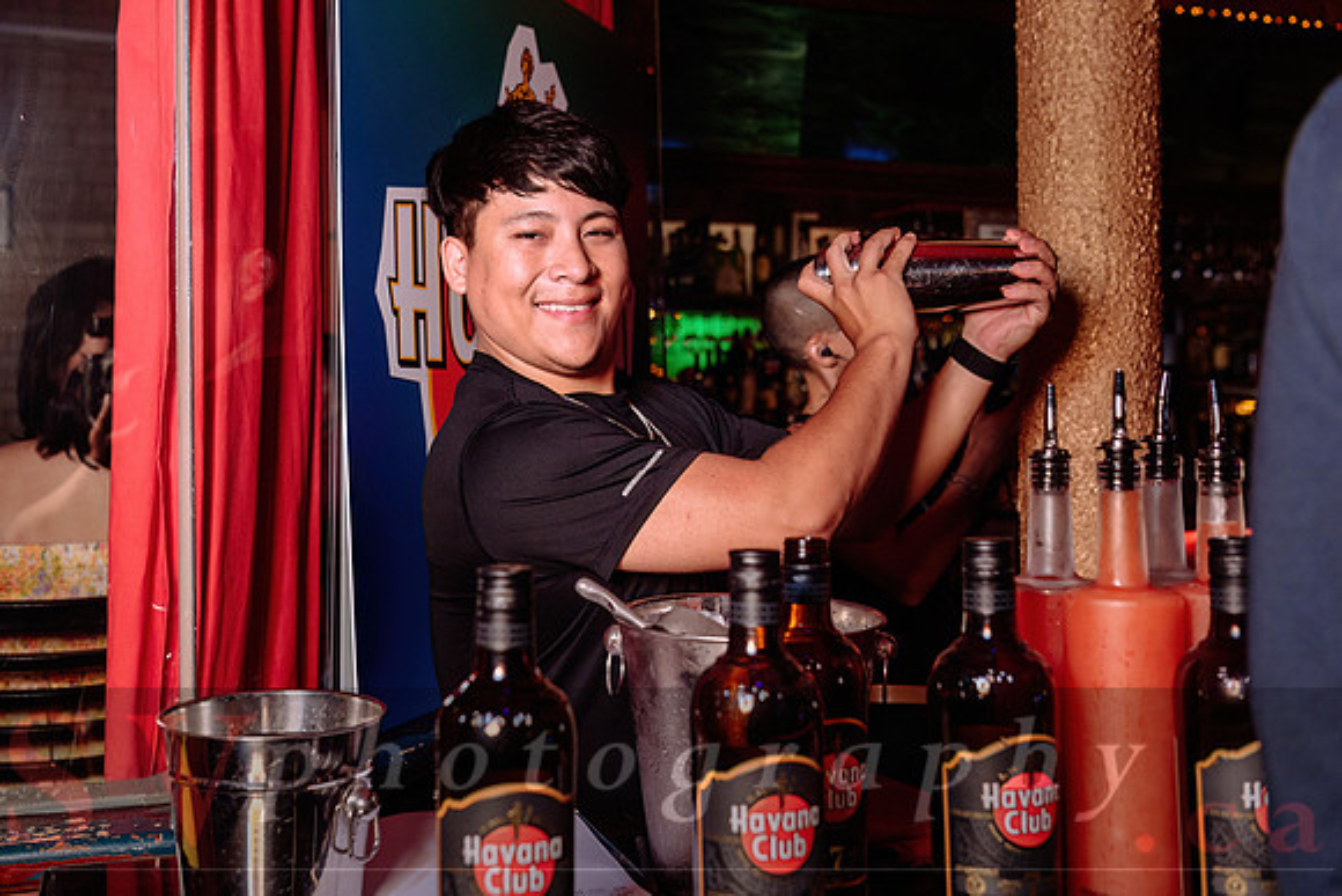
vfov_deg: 34.7
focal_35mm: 38
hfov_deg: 50.2
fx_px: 1430
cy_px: 405
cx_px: 607
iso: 800
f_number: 4
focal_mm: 35
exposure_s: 1/60
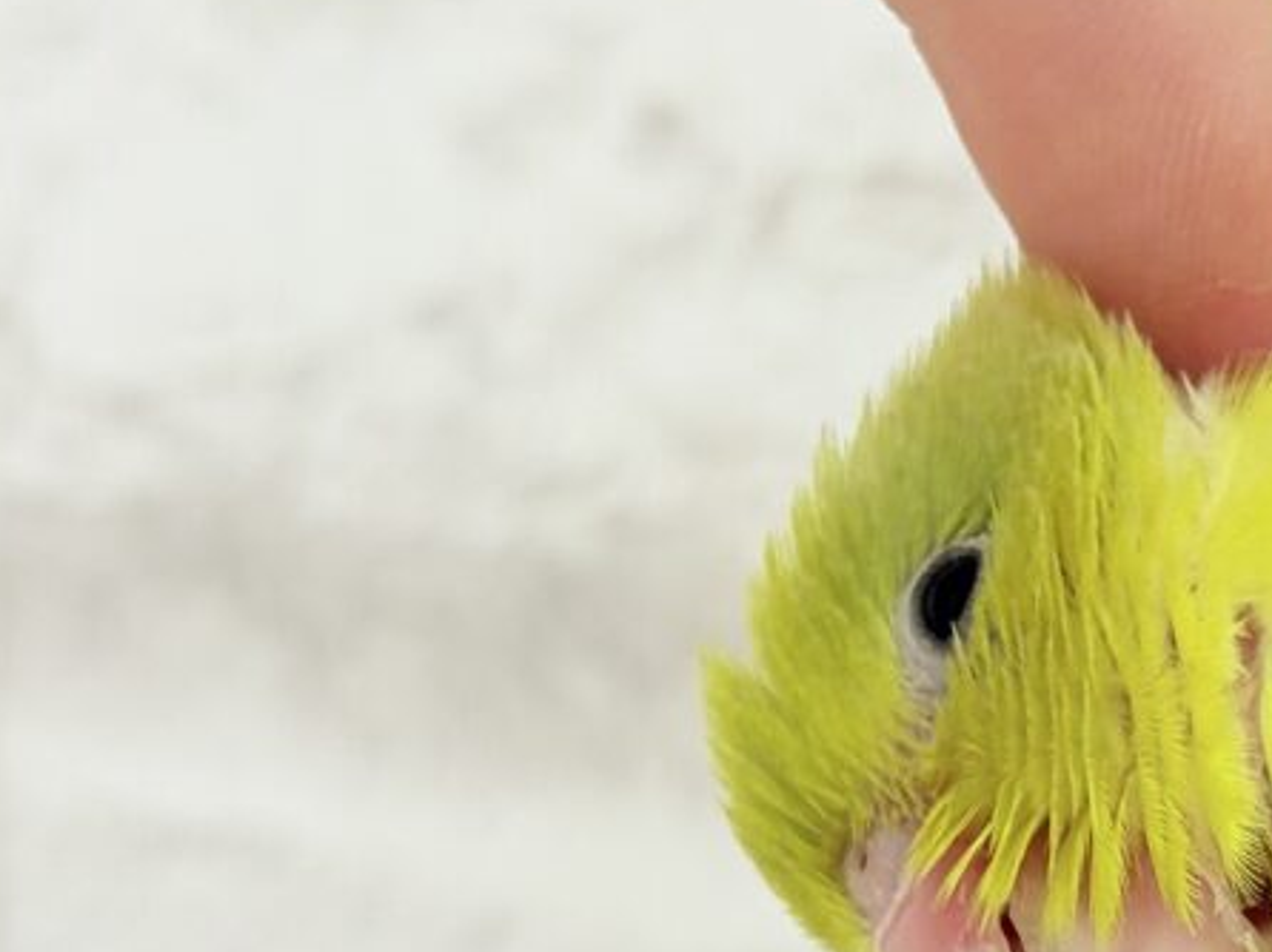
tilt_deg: -10.2
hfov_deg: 13.7
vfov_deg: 10.5
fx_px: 5142
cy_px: 1015
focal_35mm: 140
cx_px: 1551
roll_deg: -1.7
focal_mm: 5.96
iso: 40
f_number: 1.6
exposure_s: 1/50
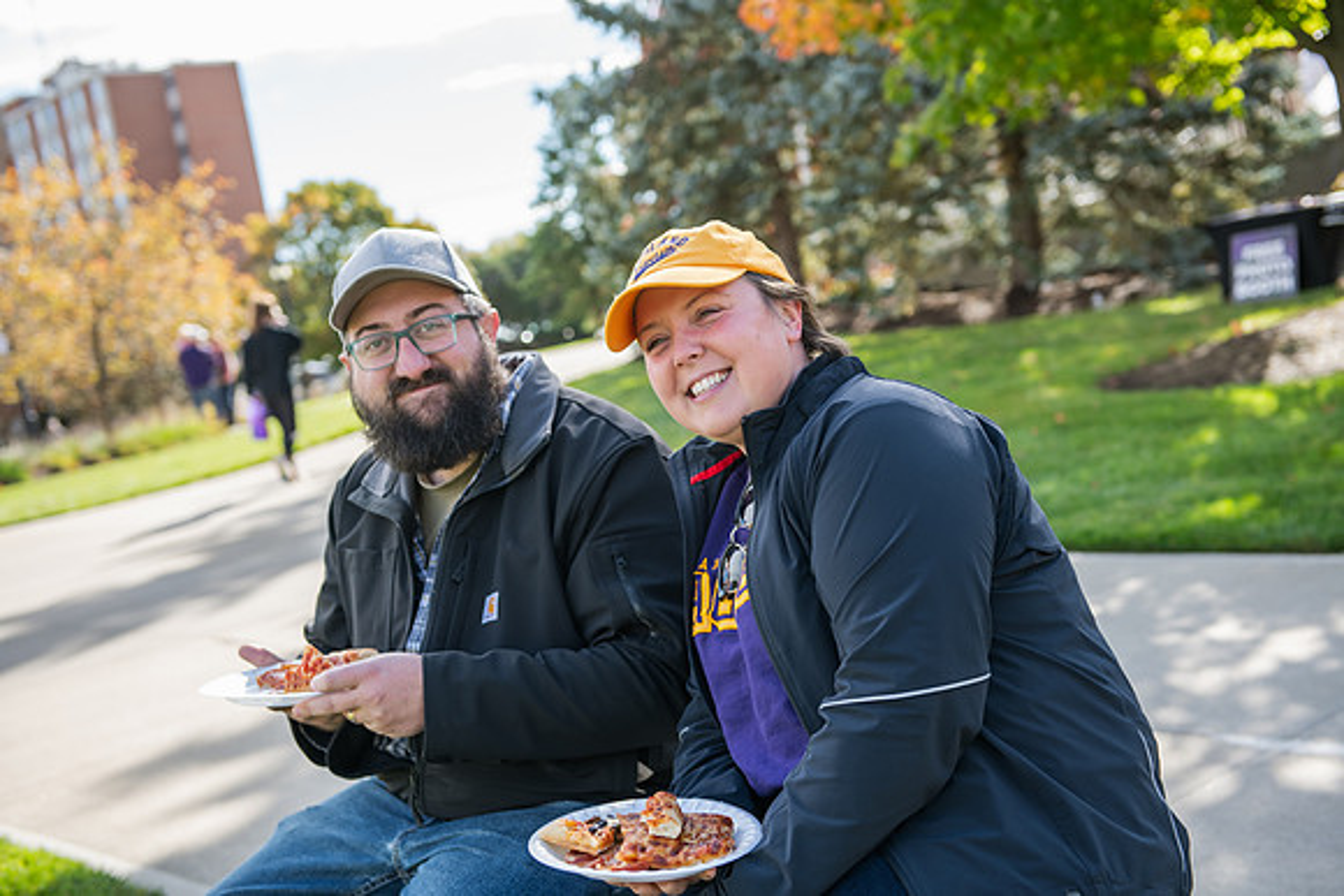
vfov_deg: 27.0
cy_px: 448
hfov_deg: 39.6
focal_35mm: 50
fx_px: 1867
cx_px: 672
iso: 125
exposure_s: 1/250
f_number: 3.5
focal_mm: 50
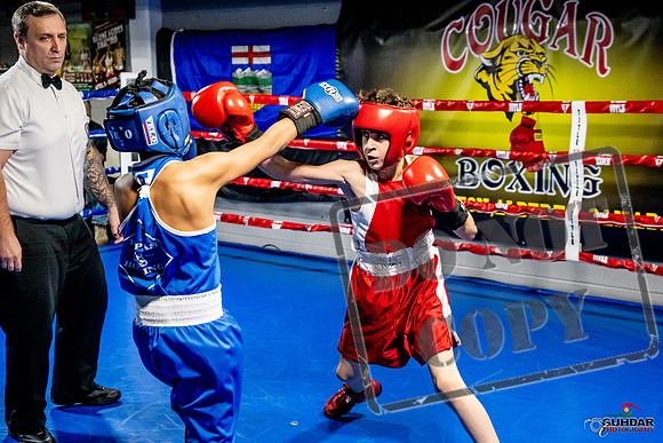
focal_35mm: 52
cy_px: 222
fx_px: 958
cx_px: 332
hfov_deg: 38.2
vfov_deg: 26.0
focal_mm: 35
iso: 5000
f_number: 2.8
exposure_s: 1/800
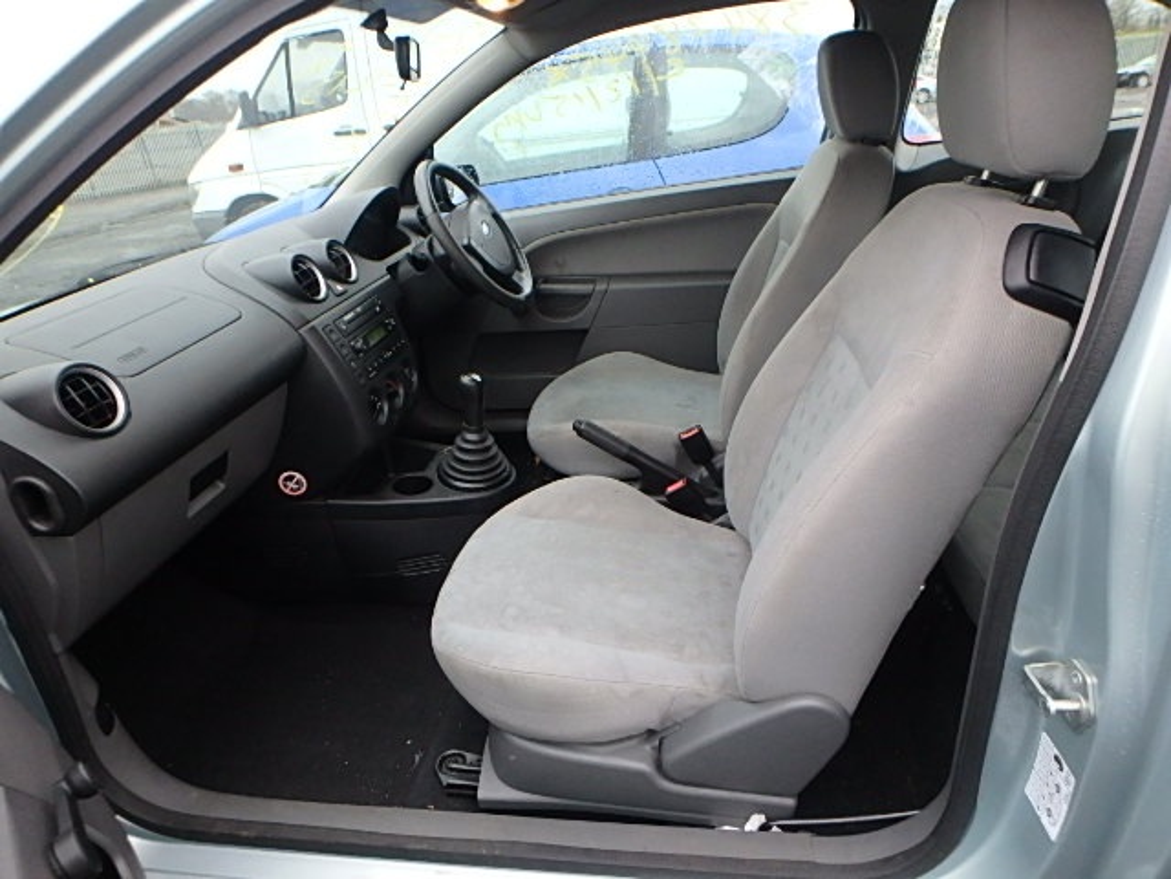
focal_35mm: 21
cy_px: 440
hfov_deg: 79.0
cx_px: 586
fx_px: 710
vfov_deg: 63.4
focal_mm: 3.7
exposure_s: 1/30
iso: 400
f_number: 3.5
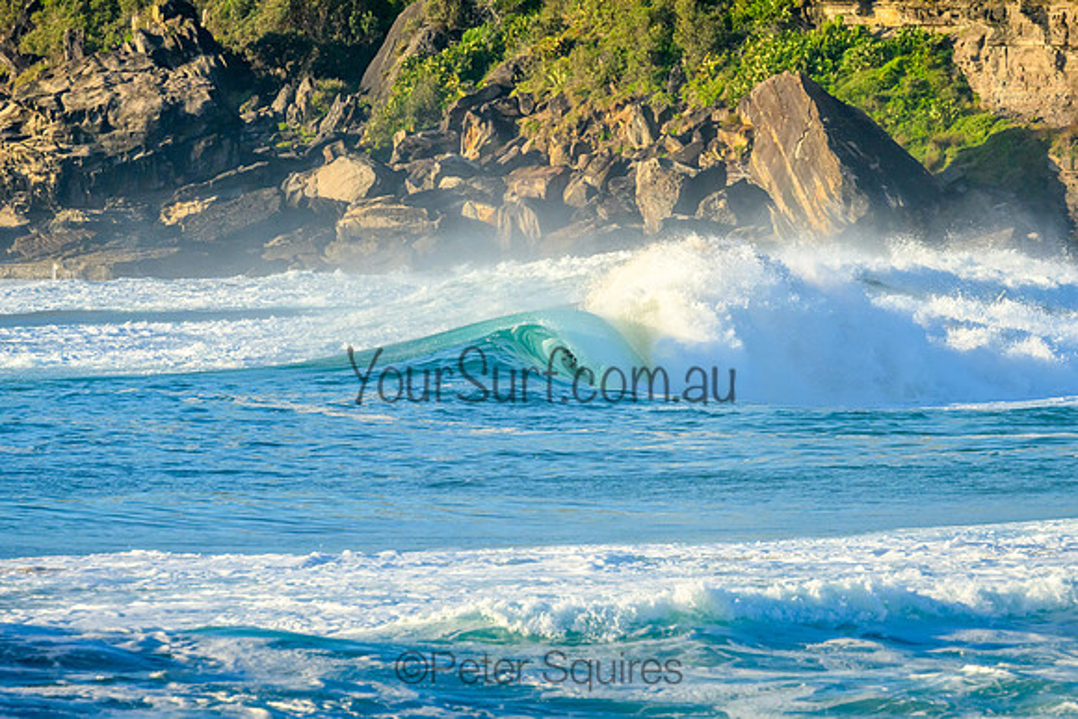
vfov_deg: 2.5
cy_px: 351
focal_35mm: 549
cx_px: 595
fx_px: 16453
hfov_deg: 3.8
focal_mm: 400
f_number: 9
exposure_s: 1/2000
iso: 1000
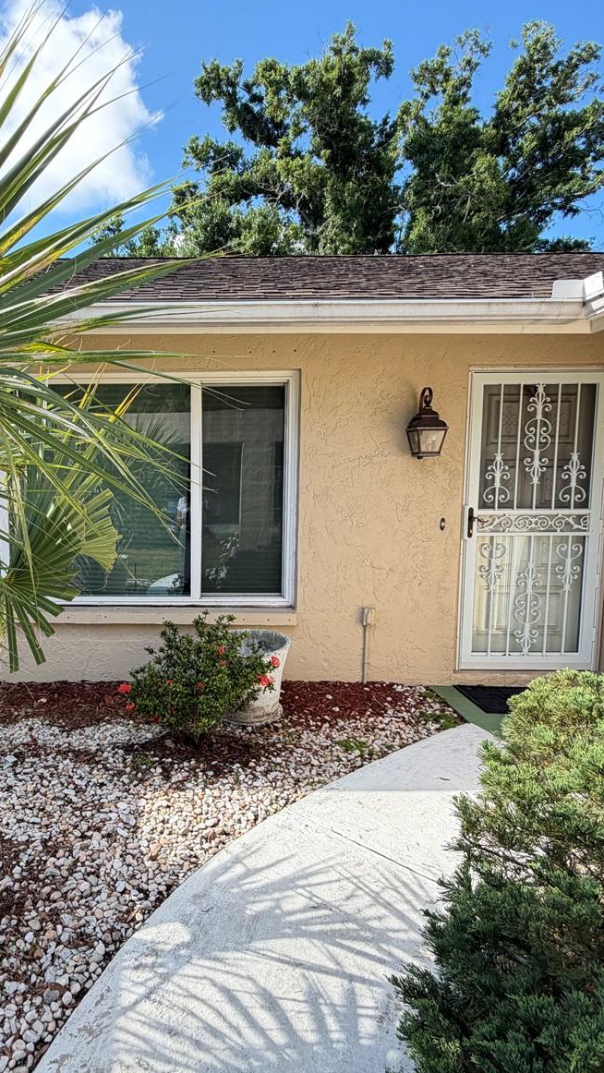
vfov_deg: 83.8
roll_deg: +1.0
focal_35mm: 21
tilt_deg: -4.9
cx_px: 179
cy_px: 545
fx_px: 598
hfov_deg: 52.1
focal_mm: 2.22
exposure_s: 1/274
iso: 50
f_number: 2.2
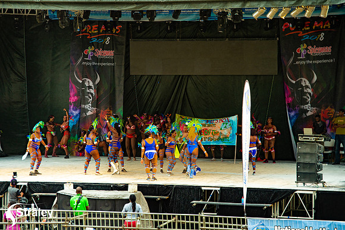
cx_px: 172
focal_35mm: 180
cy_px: 115
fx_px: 1724
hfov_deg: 11.4
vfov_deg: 7.6
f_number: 5
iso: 500
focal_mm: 180
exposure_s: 1/160
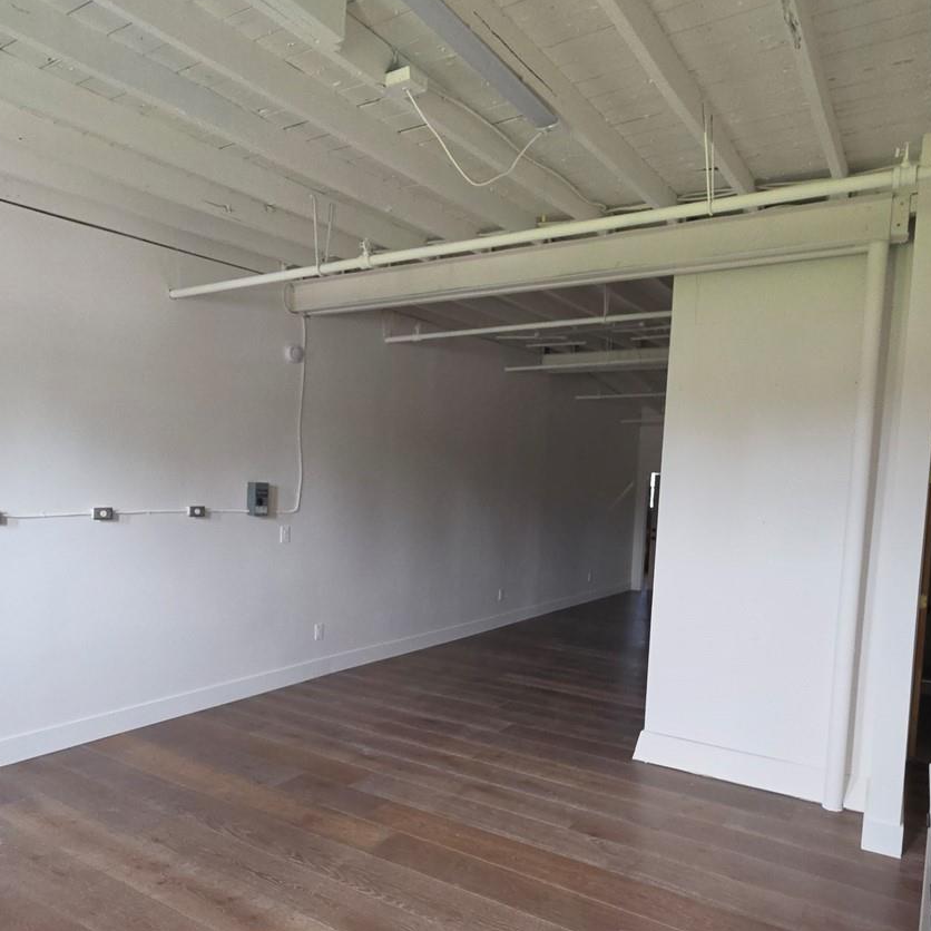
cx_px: 481
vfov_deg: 69.3
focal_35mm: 22
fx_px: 669
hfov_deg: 69.6
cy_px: 533
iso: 125
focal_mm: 2.2
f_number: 1.9
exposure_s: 1/60
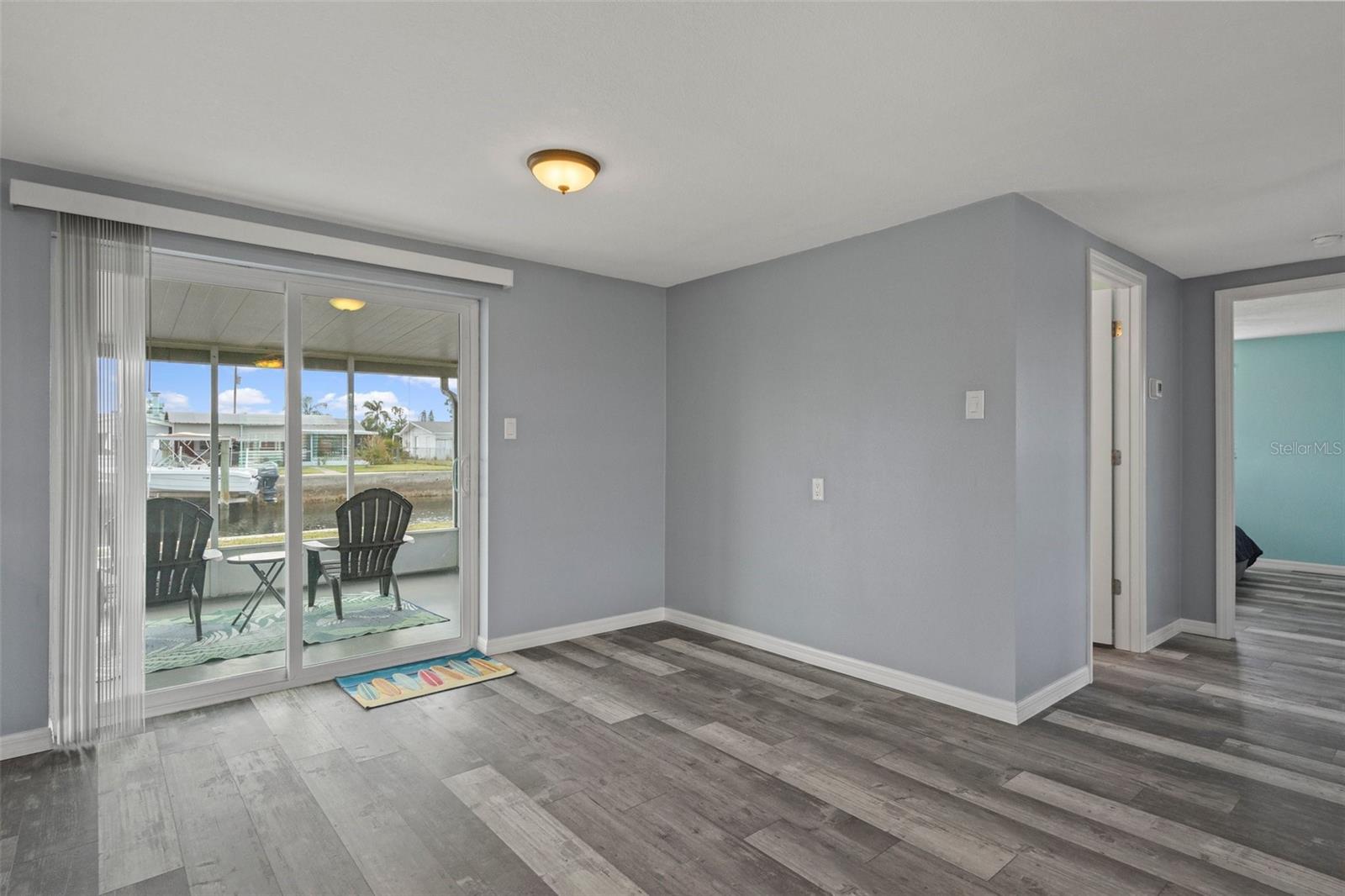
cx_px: 672
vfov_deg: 67.4
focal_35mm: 18
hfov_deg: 90.0
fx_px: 672
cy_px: 448
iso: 400
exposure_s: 1/1.25
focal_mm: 18
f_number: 8
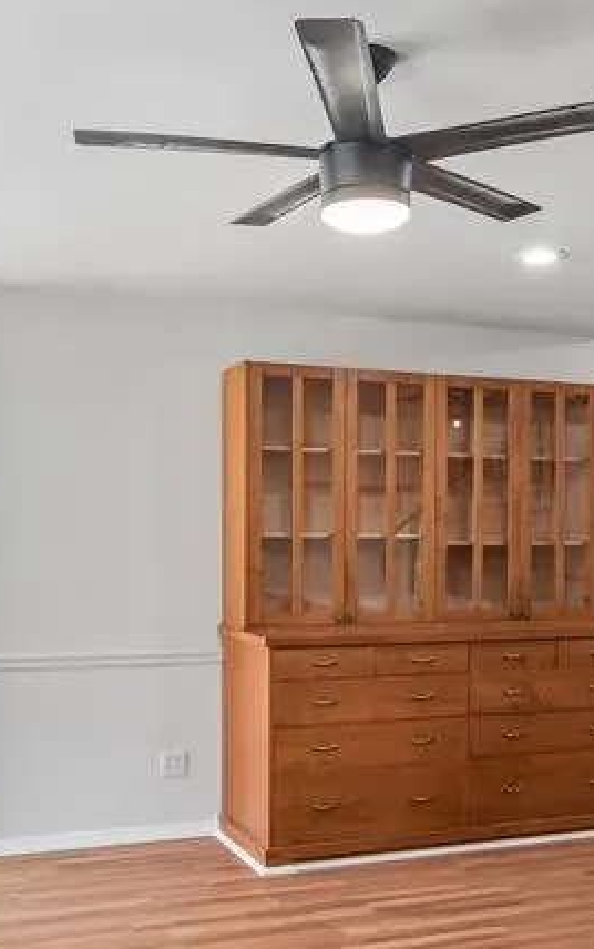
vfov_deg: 48.6
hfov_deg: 31.9
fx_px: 1040
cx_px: 288
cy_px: 592
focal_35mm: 40
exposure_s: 1/25
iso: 250
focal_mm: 11
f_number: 9
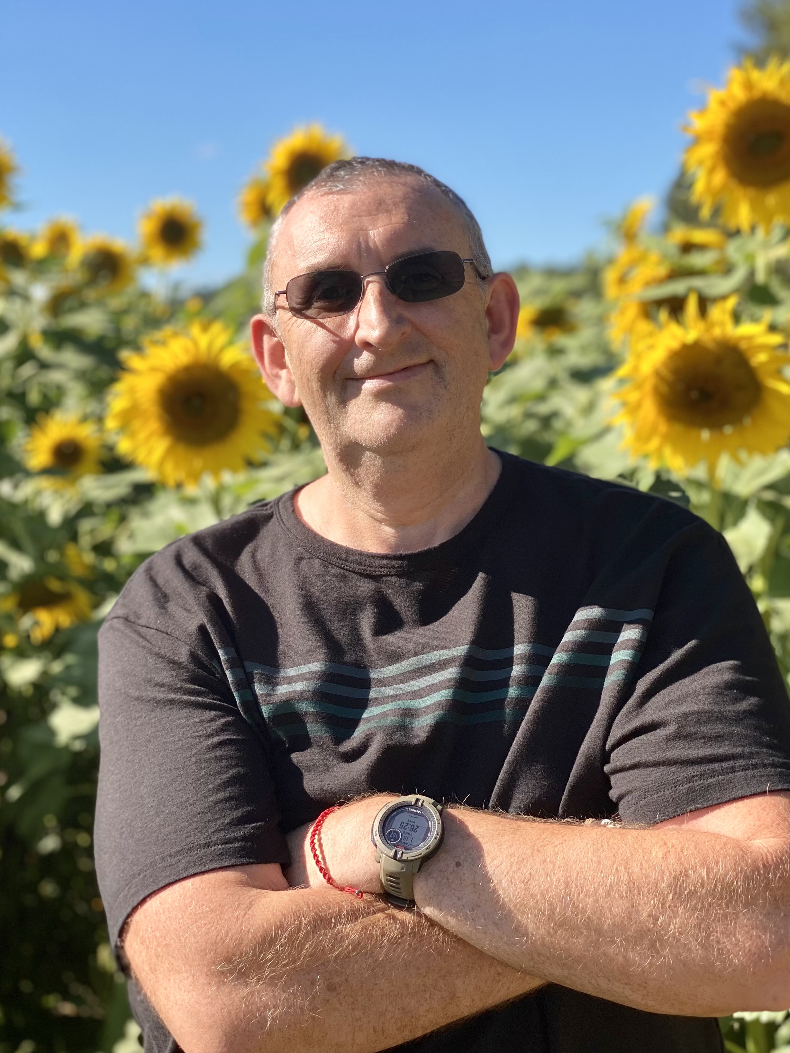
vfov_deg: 30.2
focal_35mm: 64
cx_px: 427
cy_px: 455
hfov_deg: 22.9
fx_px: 1947
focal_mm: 6
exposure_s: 1/1020
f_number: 2
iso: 20
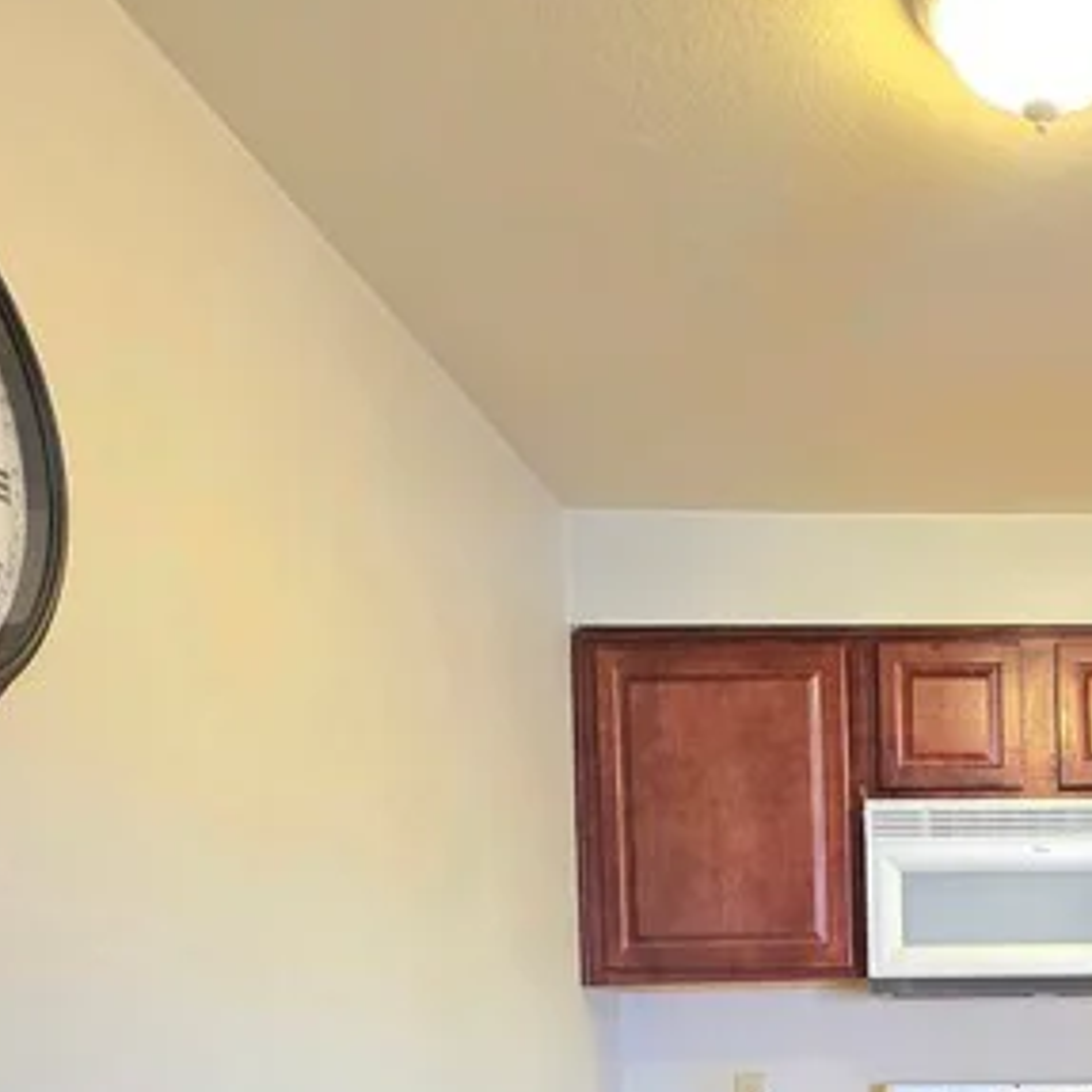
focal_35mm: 41
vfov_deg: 36.0
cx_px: 1111
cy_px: 1145
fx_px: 1463
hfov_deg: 36.5
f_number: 1.9
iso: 320
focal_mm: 2.2
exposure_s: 1/60.2
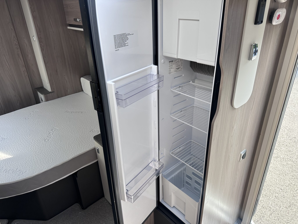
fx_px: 207
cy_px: 112
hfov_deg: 71.6
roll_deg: +1.9
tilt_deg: -24.2
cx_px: 149
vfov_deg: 56.8
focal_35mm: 24
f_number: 1.78
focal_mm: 6.86
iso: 64
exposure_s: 1/242
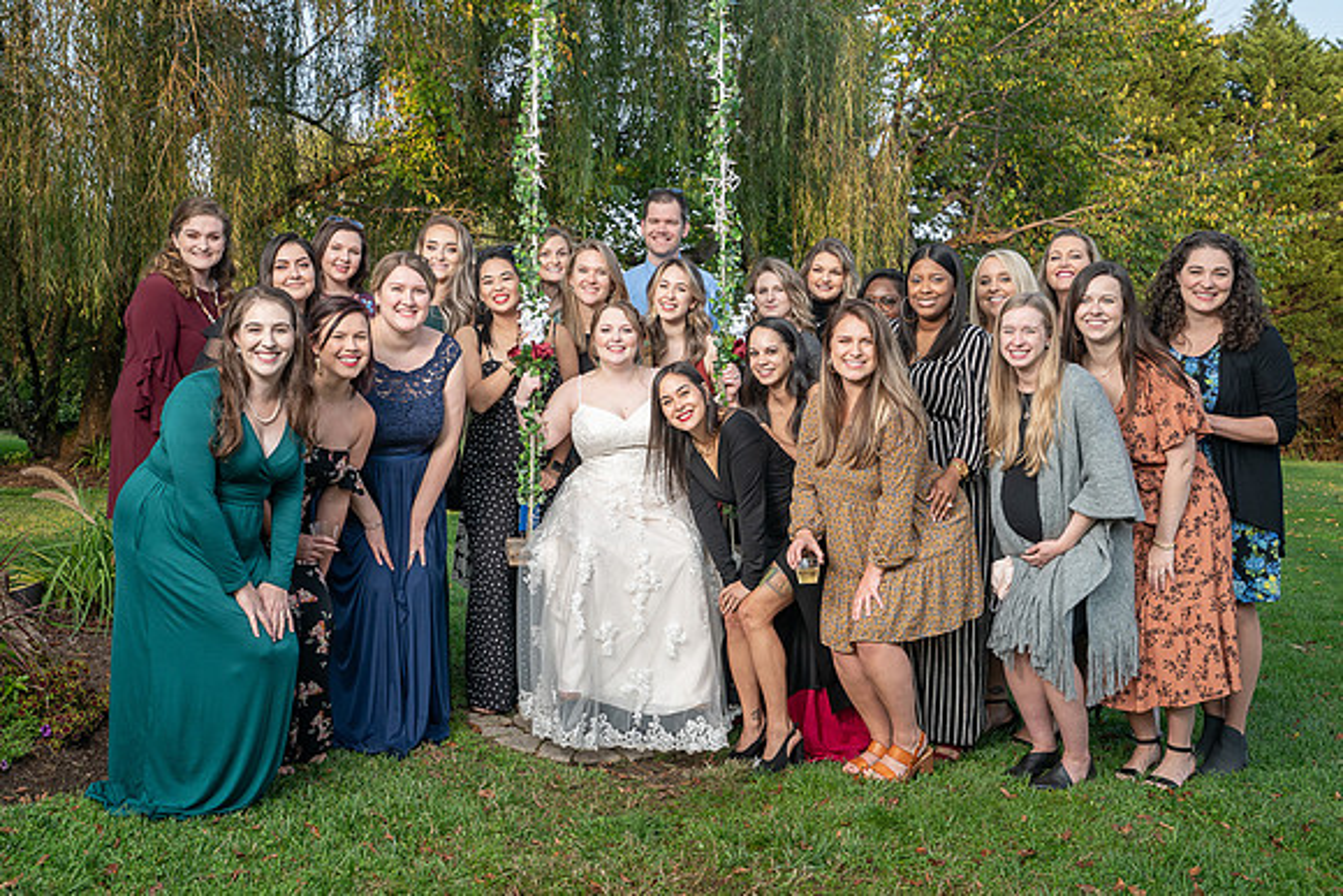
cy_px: 428
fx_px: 1457
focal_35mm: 39
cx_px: 615
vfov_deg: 34.2
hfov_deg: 49.4
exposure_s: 1/200
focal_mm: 35
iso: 320
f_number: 6.3
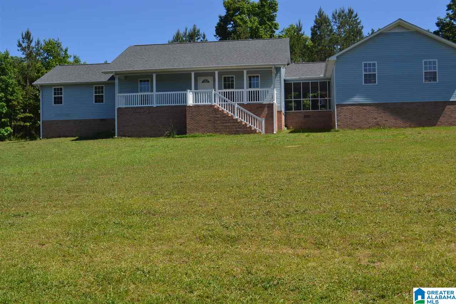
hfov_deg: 45.0
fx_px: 551
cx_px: 228
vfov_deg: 30.8
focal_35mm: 44
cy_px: 152
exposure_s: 1/250
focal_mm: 29
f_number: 8
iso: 100
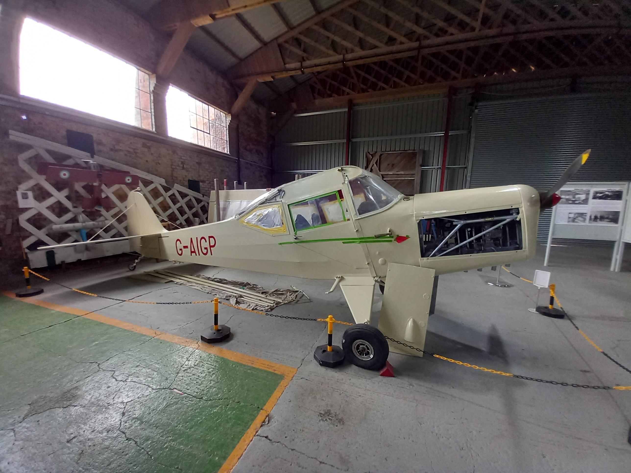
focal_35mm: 13
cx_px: 316
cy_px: 236
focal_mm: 1.13
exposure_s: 1/50
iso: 100
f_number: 2.2
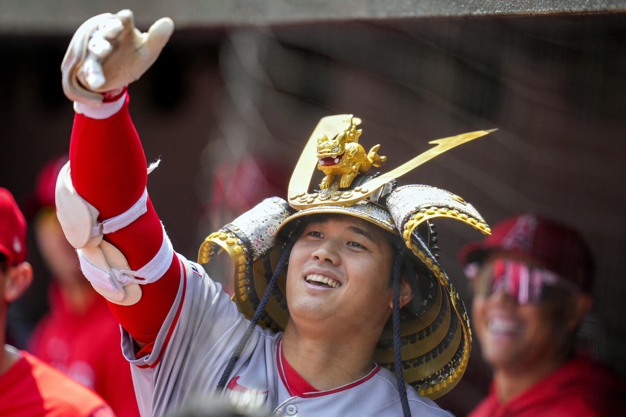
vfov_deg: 3.4
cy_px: 208
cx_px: 313
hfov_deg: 5.2
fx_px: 6955
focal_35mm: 400
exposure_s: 1/4000
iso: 1250
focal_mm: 400
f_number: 2.8
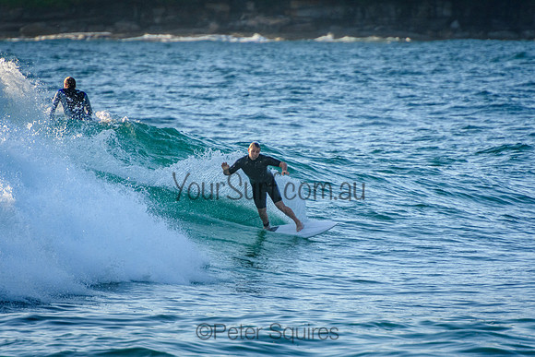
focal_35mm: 611
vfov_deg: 2.3
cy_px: 178
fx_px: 9075
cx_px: 268
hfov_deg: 3.4
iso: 640
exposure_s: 1/2000
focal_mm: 400
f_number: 5.6
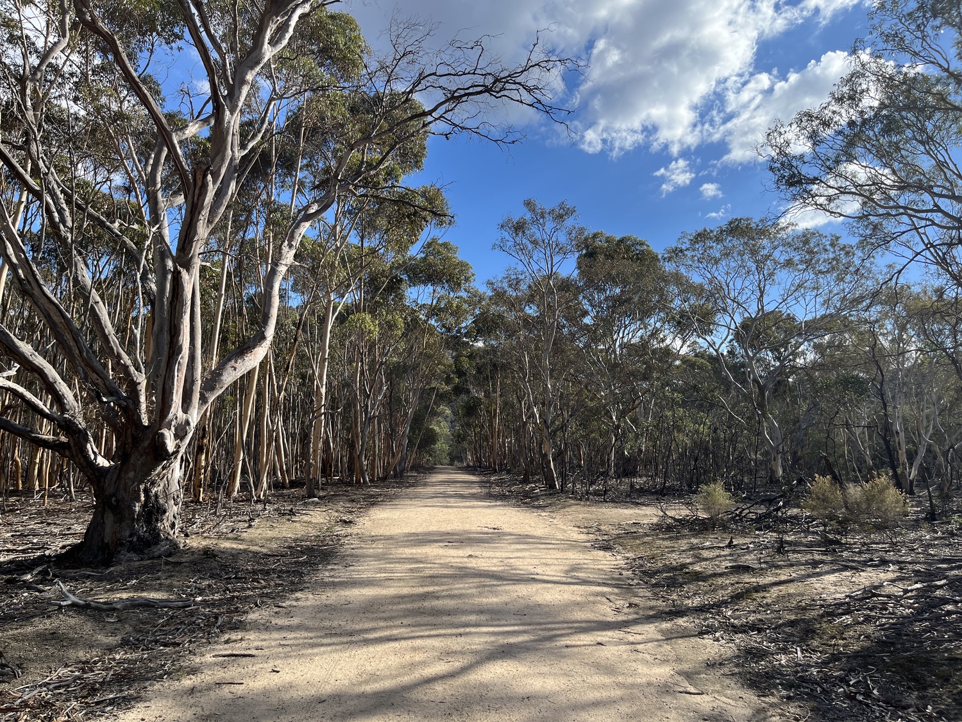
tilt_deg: +7.4
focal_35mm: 26
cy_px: 361
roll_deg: -0.9
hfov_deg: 67.3
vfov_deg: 53.1
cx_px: 481
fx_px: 723
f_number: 1.6
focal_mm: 5.1
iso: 50
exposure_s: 1/2513
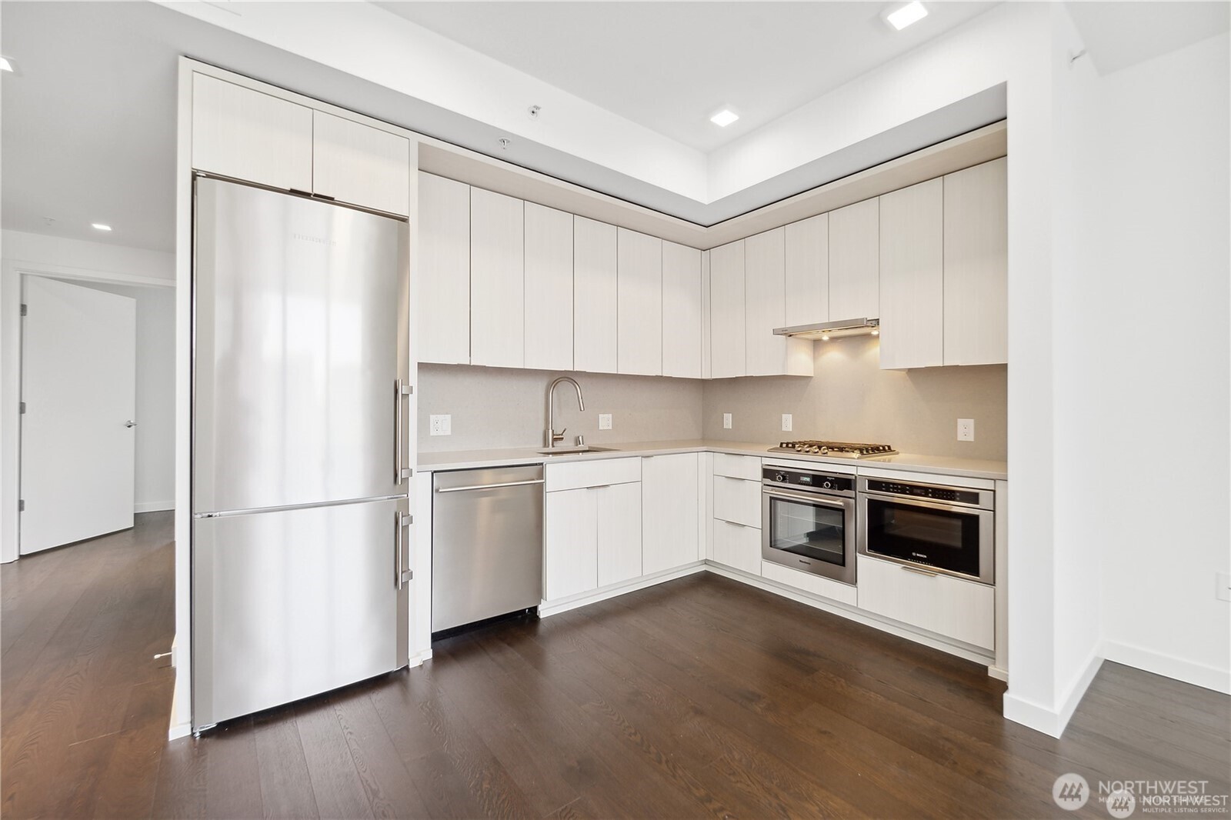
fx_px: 479
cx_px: 616
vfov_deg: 81.2
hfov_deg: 104.3
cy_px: 410
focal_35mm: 14
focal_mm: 14
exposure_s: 1/13
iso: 200
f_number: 8
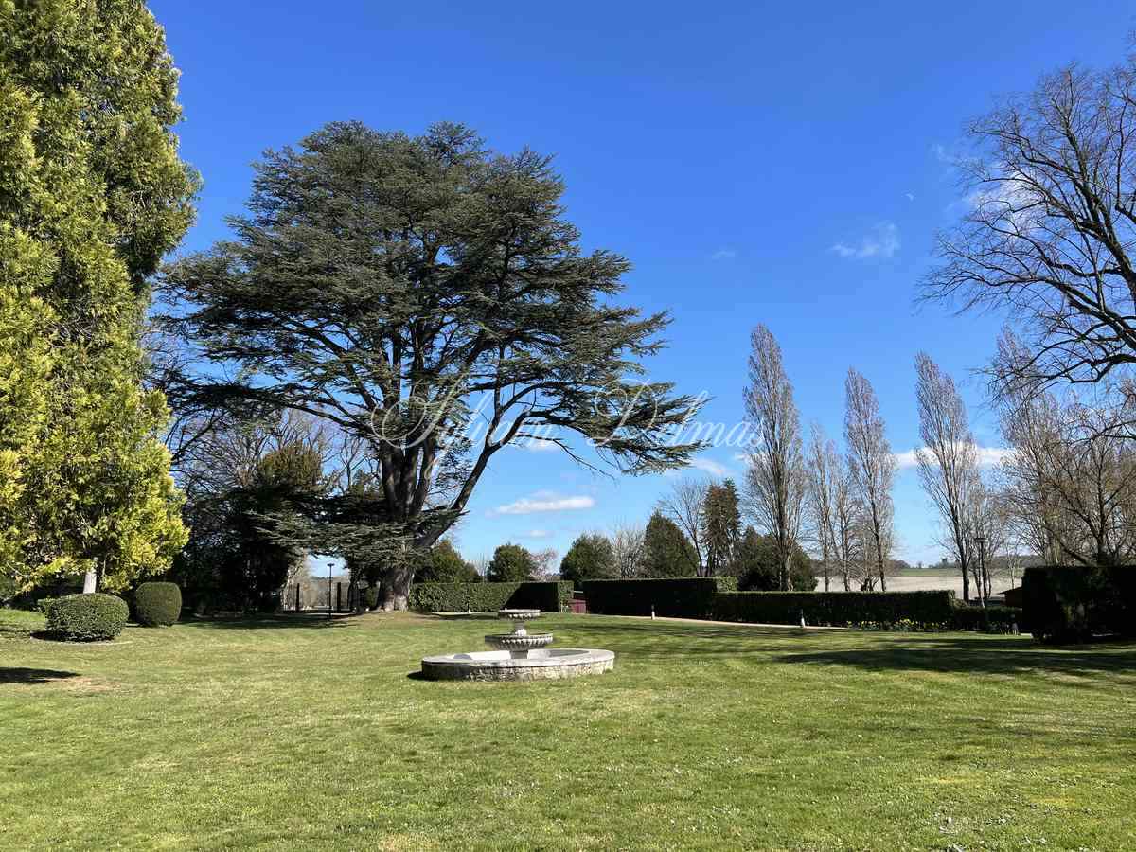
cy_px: 426
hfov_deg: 67.3
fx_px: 853
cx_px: 568
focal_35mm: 26
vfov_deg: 53.1
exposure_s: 1/2571
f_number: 1.5
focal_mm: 5.7
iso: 50
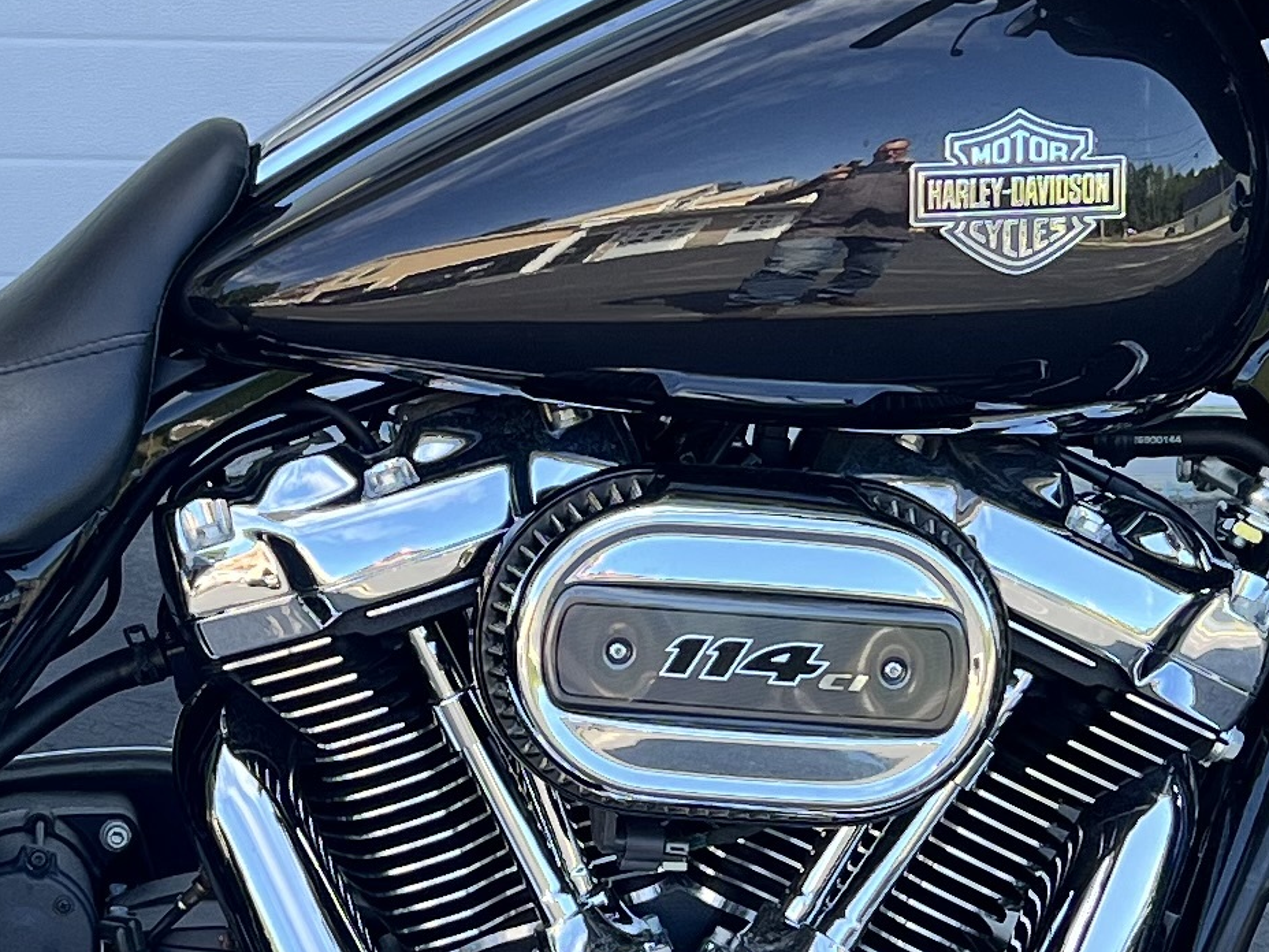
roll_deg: -1.0
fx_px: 4143
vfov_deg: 13.1
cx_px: 127
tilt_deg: -19.9
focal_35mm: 113
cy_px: 561
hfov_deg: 17.2
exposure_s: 1/666
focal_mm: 5.7
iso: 50
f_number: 1.5
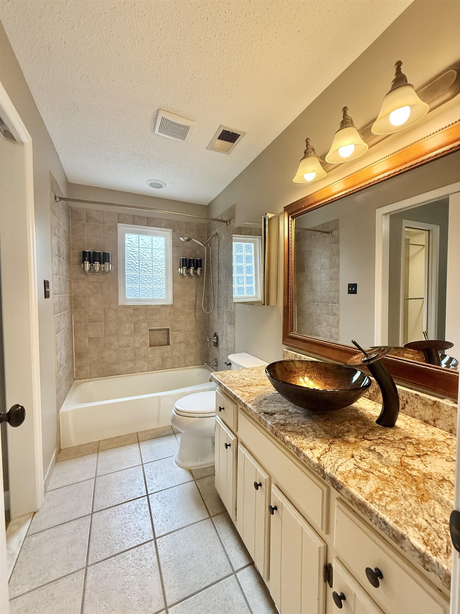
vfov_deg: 102.1
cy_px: 307
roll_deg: -0.6
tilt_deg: -2.1
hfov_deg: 85.7
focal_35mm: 14
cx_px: 230
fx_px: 248
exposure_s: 1/120
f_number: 2.2
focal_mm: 2.22
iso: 320
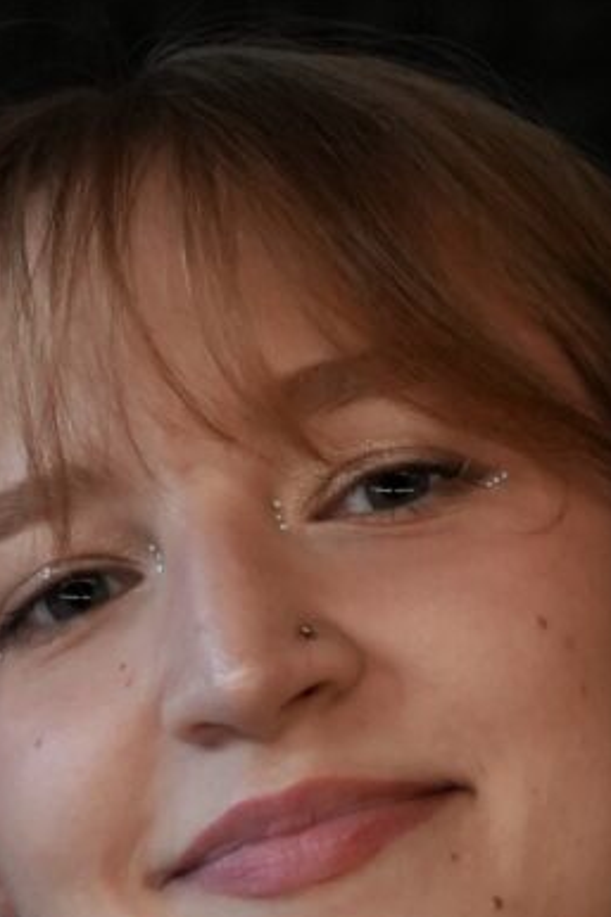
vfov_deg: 6.0
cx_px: 26
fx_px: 8637
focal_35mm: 339
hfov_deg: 4.0
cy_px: 1257
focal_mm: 34.1
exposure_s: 1/100
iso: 800
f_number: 2.8
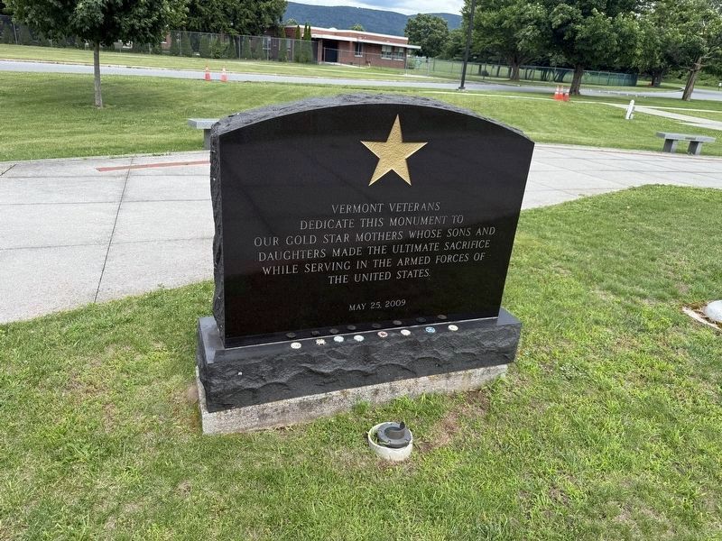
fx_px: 501
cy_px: 270
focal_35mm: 24
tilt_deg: -19.9
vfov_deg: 56.8
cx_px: 361
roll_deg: -5.3
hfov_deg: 71.6
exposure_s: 1/1493
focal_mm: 6.76
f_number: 1.78
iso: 80
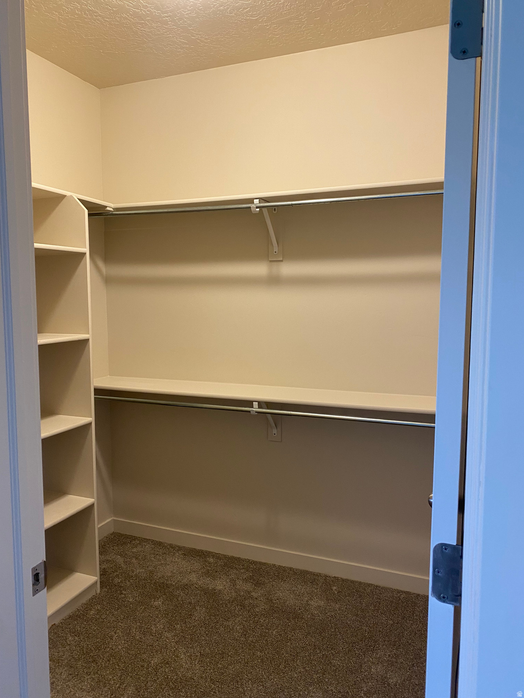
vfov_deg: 67.3
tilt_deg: -4.0
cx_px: 262
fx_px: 525
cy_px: 349
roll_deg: -0.5
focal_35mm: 26
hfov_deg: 53.1
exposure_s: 1/60
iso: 100
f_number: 1.8
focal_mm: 4.25
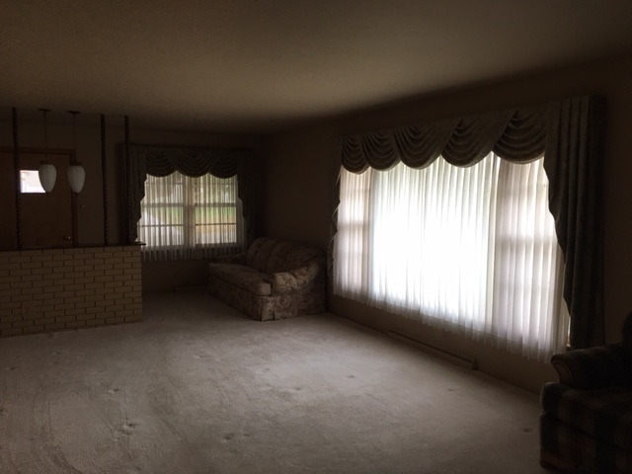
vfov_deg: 48.2
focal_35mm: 29
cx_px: 316
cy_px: 237
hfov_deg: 61.7
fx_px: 529
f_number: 2.2
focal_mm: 4.15
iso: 40
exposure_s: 1/30
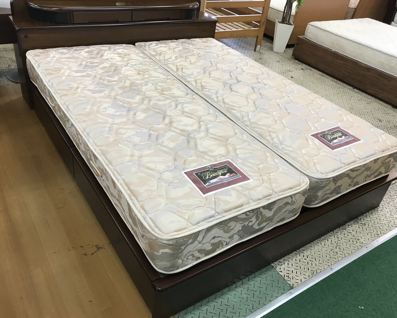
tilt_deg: -35.1
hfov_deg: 58.8
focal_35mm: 30
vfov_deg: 48.5
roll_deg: -8.8
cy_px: 162
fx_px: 353
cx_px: 196
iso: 40
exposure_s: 1/33
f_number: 1.8
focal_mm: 3.99
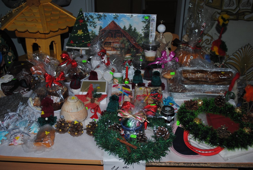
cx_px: 126
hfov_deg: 53.1
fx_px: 253
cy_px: 85
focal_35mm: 36
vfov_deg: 37.0
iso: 200
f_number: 4
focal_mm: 24
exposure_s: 1/60
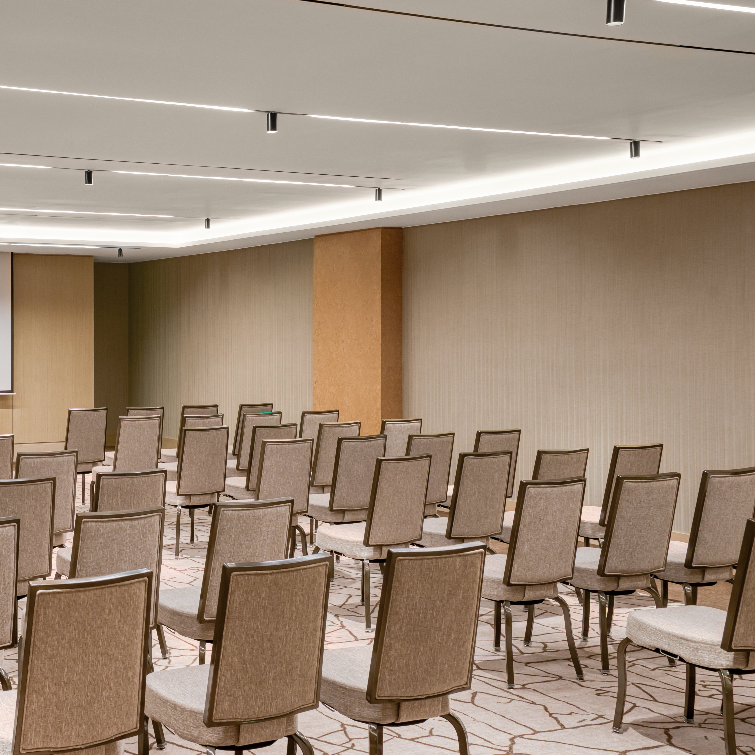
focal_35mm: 48
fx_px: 1178
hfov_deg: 34.3
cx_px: 131
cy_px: 333
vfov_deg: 35.5
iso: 1600
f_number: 10
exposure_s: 1/8
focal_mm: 32.5
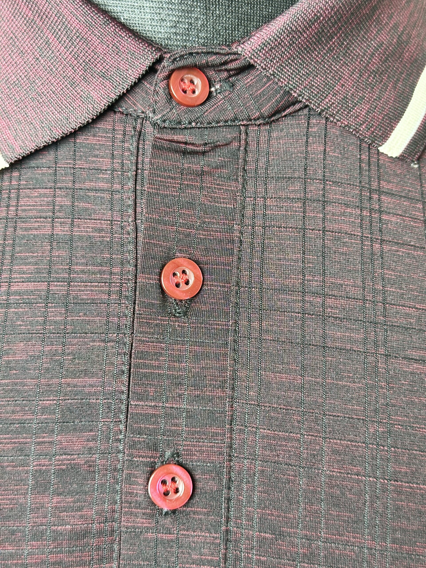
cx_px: 213
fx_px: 788
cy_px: 284
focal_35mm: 48
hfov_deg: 30.3
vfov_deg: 39.7
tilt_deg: -10.8
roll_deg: -2.0
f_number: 1.78
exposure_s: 1/100
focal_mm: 6.86
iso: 125
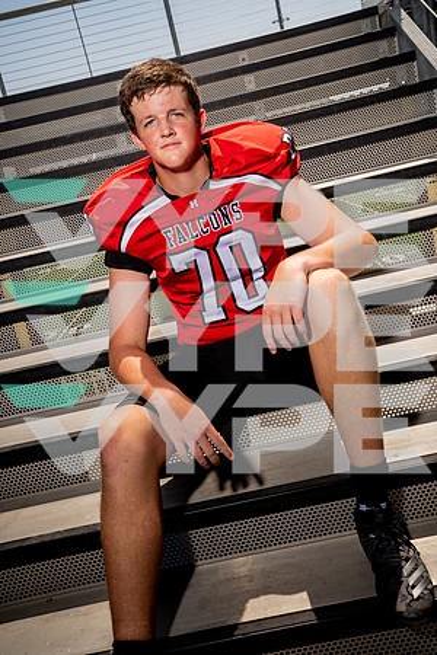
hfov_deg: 35.9
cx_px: 218
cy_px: 328
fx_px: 674
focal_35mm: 37
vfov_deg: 51.9
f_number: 8
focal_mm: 37
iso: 100
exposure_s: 1/250
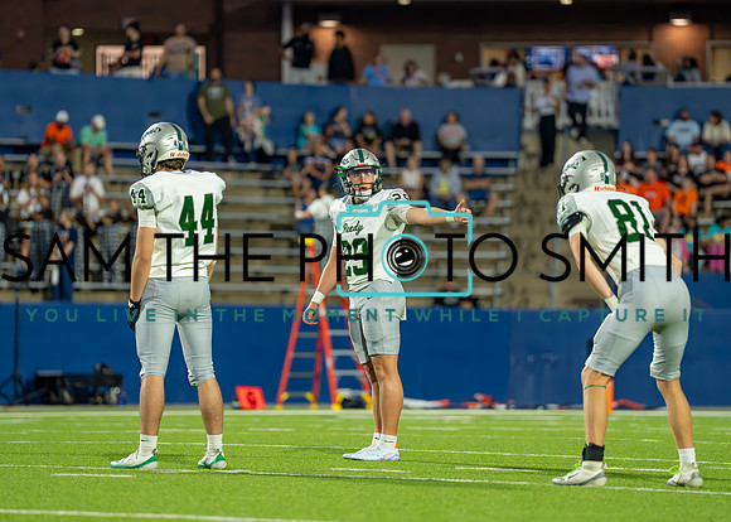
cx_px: 363
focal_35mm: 262
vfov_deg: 5.5
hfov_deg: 7.7
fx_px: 5434
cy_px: 237
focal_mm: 200
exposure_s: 1/1250
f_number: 2.8
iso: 1600
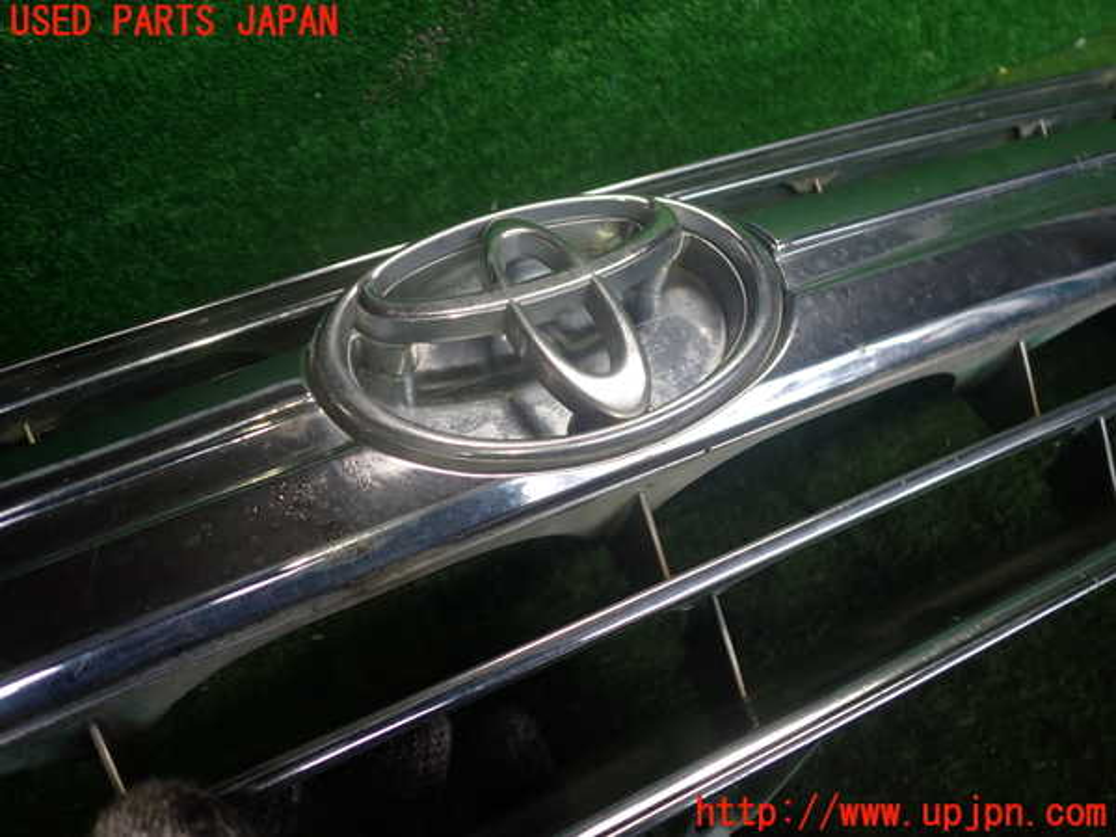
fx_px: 967
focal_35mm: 30
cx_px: 558
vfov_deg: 46.8
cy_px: 418
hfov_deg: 60.0
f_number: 2.3
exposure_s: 1/60
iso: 200
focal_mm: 5.4
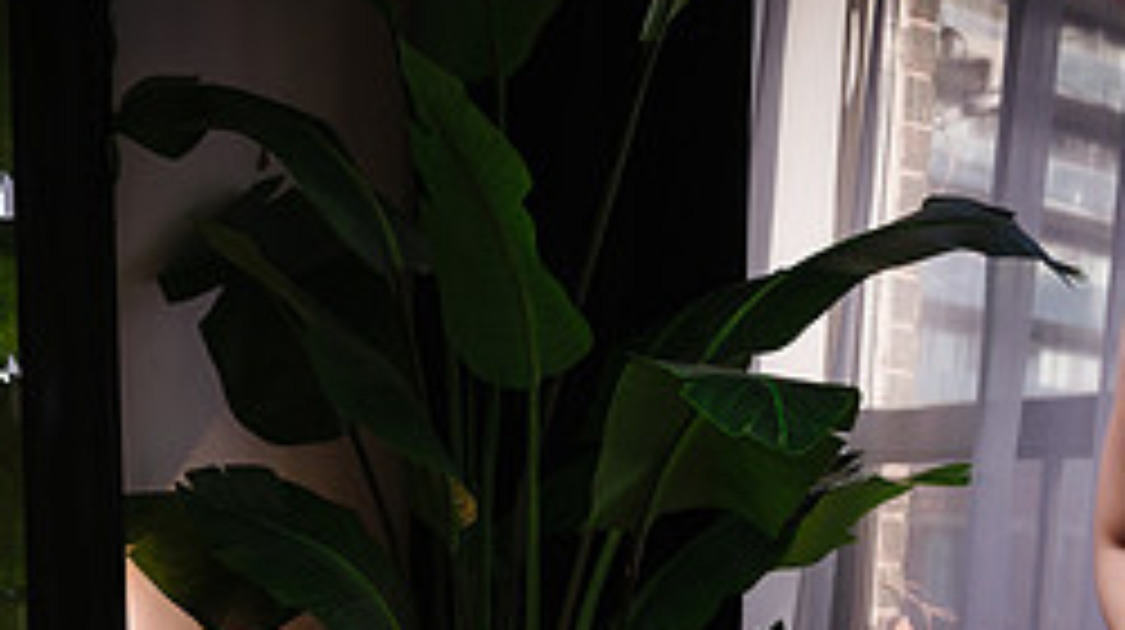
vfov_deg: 17.6
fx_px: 1907
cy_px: 815
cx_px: 257
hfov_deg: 32.1
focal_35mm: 64
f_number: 4.5
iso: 64
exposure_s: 1/160
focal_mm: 24
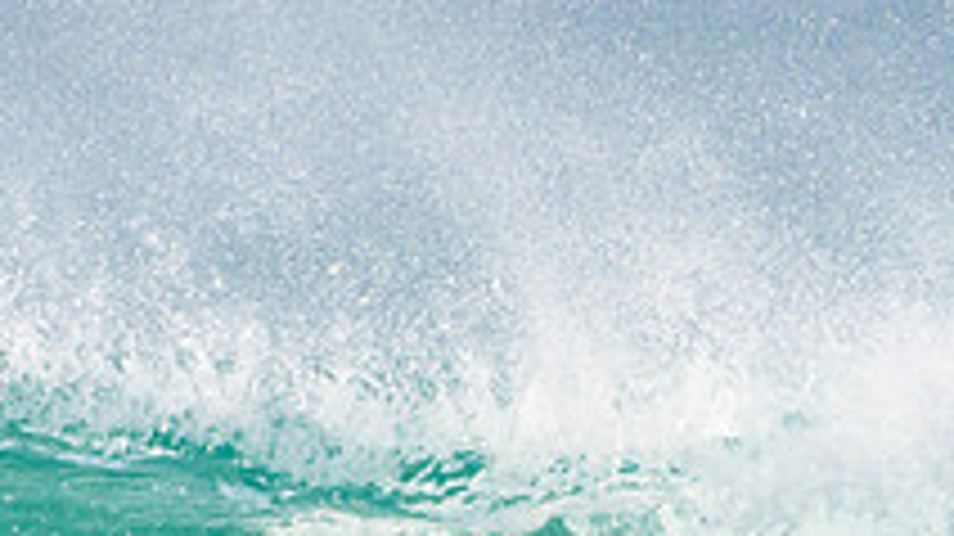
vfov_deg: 0.4
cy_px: 818
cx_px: 171
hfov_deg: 0.8
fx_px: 72538
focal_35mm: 2869
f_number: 11
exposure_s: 1/2000
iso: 1400
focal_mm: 1000
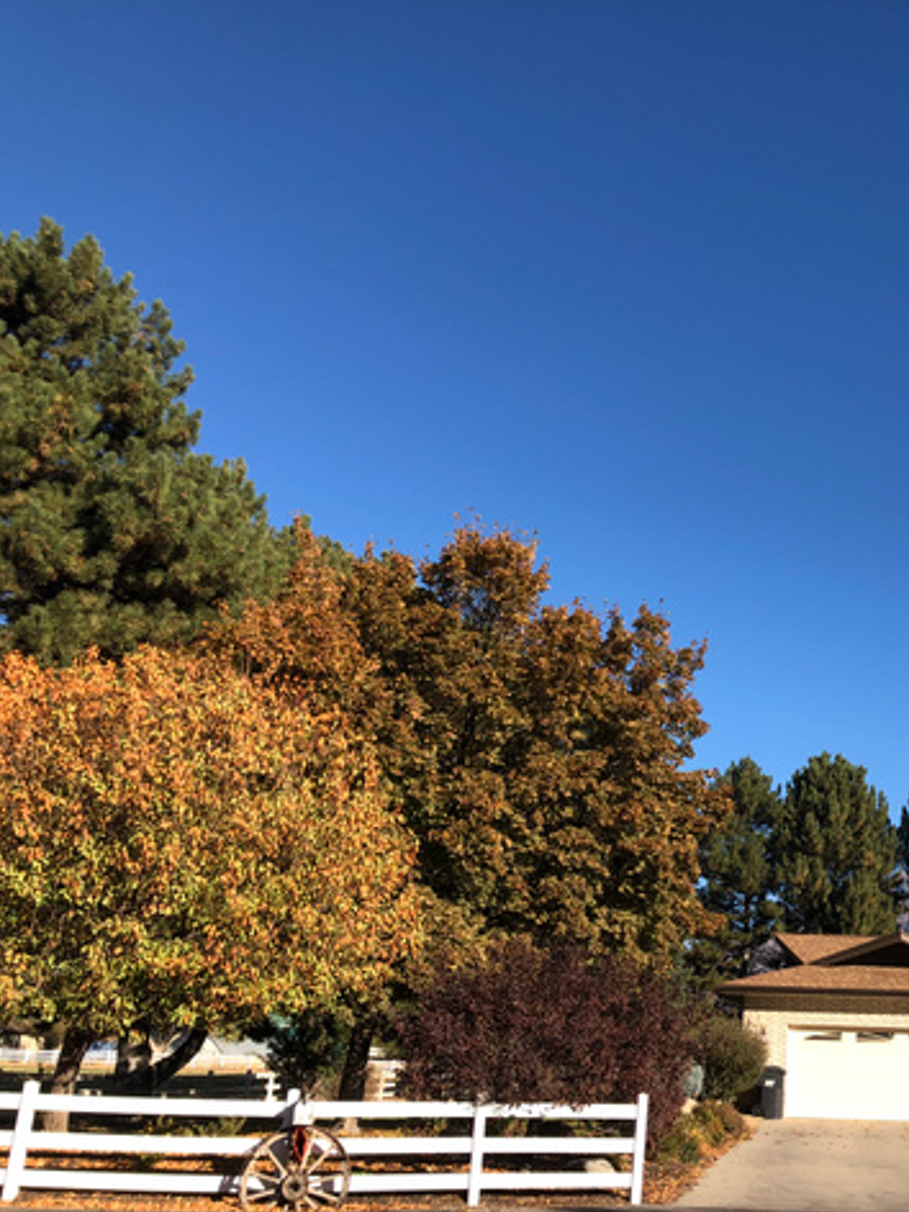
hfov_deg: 35.6
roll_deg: -2.2
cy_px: 614
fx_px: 1330
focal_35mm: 38
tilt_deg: +20.7
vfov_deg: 49.0
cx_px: 806
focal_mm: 3.99
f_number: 1.8
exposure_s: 1/1143
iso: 20
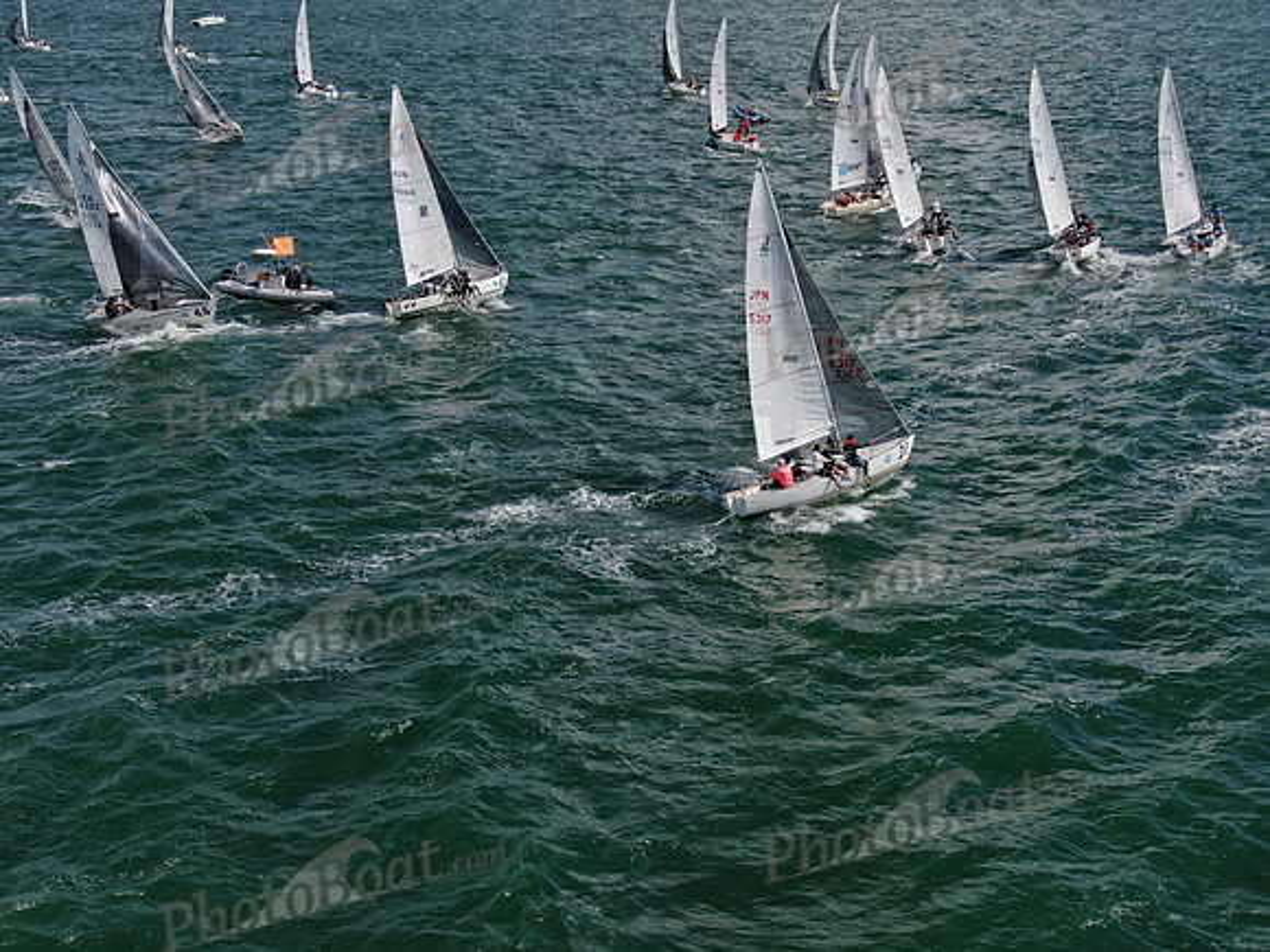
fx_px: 1761
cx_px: 635
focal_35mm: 48
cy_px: 476
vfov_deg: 30.3
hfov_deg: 39.7
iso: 100
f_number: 3.8
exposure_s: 1/1250
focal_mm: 8.6
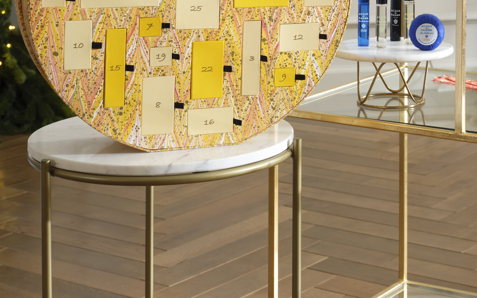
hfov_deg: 21.4
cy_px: -120
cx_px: 502
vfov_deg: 13.4
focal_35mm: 93
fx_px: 1209
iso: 100
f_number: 11
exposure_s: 1
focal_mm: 47.3
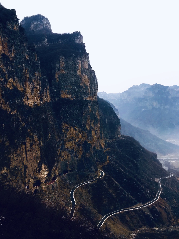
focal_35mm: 28
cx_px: 90
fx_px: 193
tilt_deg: -1.4
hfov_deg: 49.7
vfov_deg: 63.4
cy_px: 120
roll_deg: +1.4
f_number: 1.8
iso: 20
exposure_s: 1/2083
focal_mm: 3.99
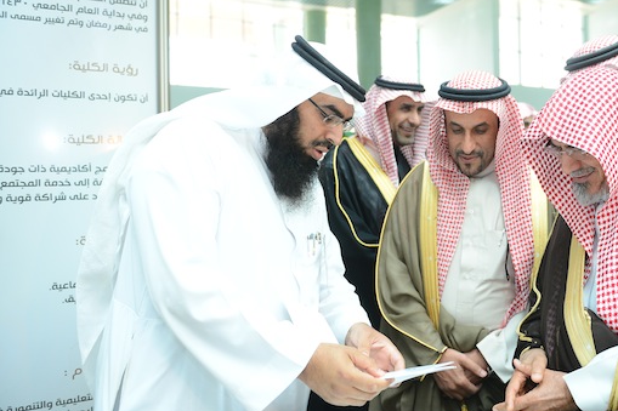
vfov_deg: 39.9
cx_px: 423
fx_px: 566
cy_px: 185
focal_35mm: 33
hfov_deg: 55.8
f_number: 2.8
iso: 500
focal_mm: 24
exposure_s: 1/160
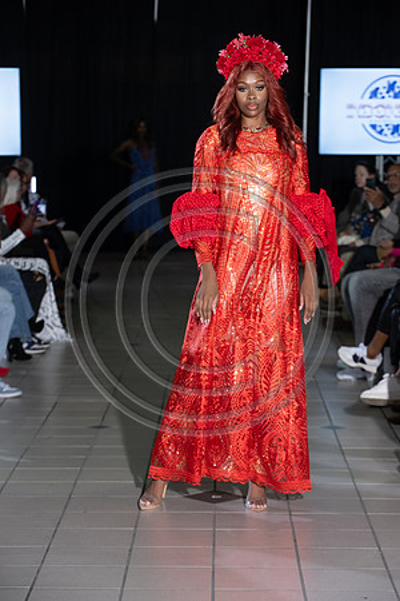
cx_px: 200
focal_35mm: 105
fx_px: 1750
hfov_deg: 13.0
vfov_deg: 19.5
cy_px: 300
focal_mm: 105
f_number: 5.6
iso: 1250
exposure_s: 1/160
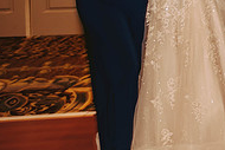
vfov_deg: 12.4
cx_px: 317
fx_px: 669
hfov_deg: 17.5
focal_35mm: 107
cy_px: -47
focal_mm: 35
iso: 500
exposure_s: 1/60
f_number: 2.8
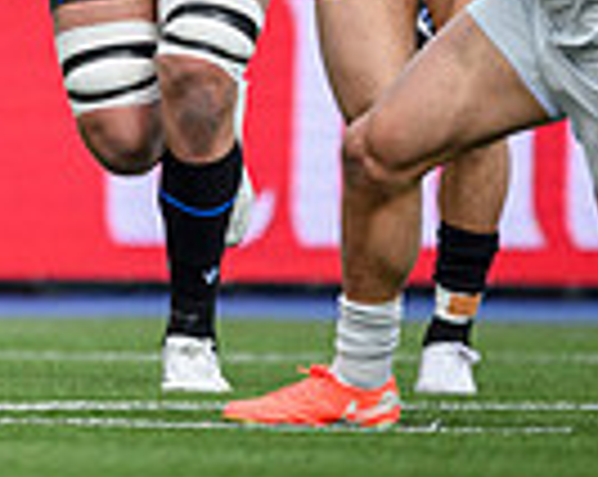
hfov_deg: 0.8
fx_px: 44517
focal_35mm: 2519
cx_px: -467
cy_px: -241
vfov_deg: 0.6
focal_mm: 560
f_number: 4
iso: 500
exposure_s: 1/2000
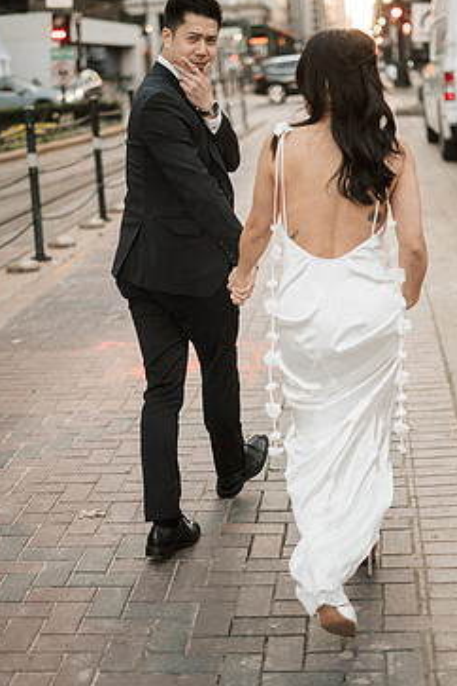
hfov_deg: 21.9
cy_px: 314
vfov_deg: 32.4
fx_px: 1180
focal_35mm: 62
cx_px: 264
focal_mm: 50
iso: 500
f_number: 1.8
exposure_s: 1/800
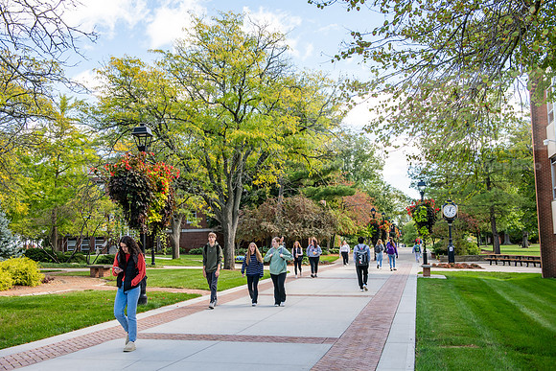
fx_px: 618
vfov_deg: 33.4
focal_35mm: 40
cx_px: 278
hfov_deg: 48.4
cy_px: 186
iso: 200
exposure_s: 1/250
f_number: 5
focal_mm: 40
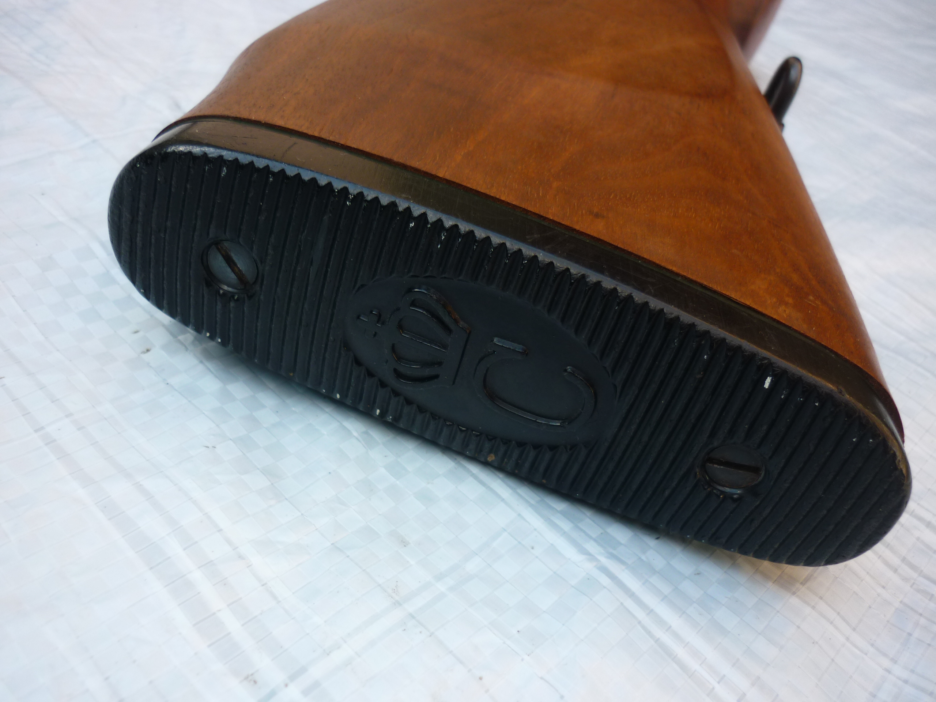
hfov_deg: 55.4
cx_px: 468
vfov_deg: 42.9
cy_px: 351
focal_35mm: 33
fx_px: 892
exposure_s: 1/80
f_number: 2.8
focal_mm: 5.5
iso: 80
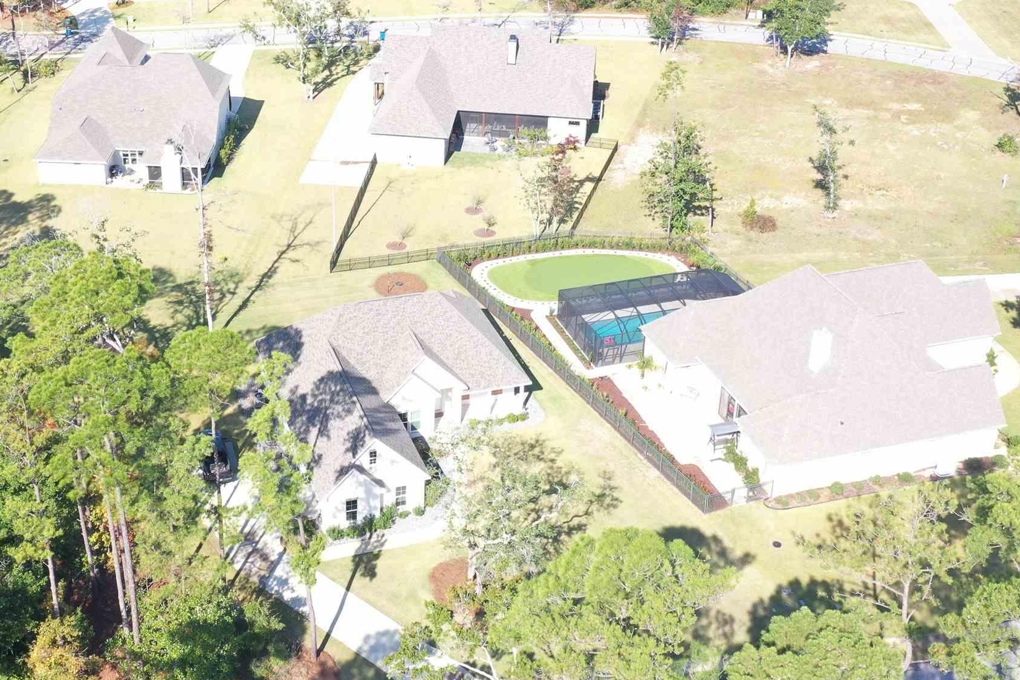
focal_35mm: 51
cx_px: 358
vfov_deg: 26.3
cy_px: 210
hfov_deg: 38.5
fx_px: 1445
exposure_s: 1/200
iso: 100
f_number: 5
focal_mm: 10.26
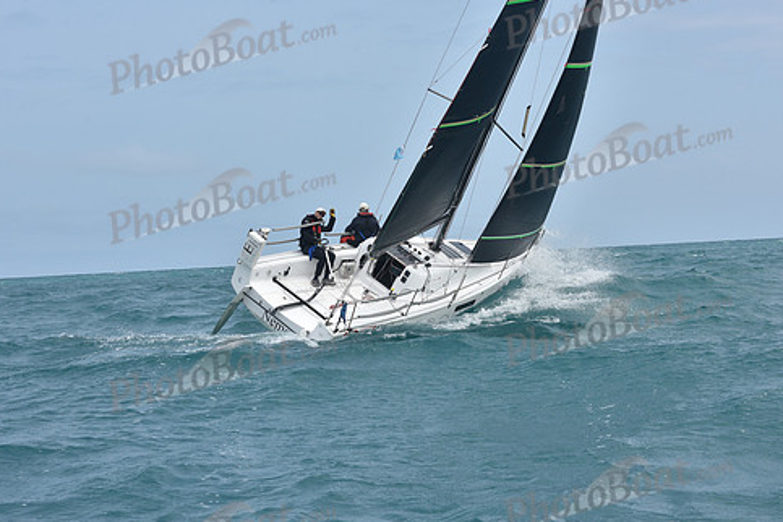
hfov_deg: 24.2
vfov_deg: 16.3
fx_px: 1827
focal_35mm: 84
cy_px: 263
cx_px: 421
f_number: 10
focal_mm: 70
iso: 250
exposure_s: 1/800
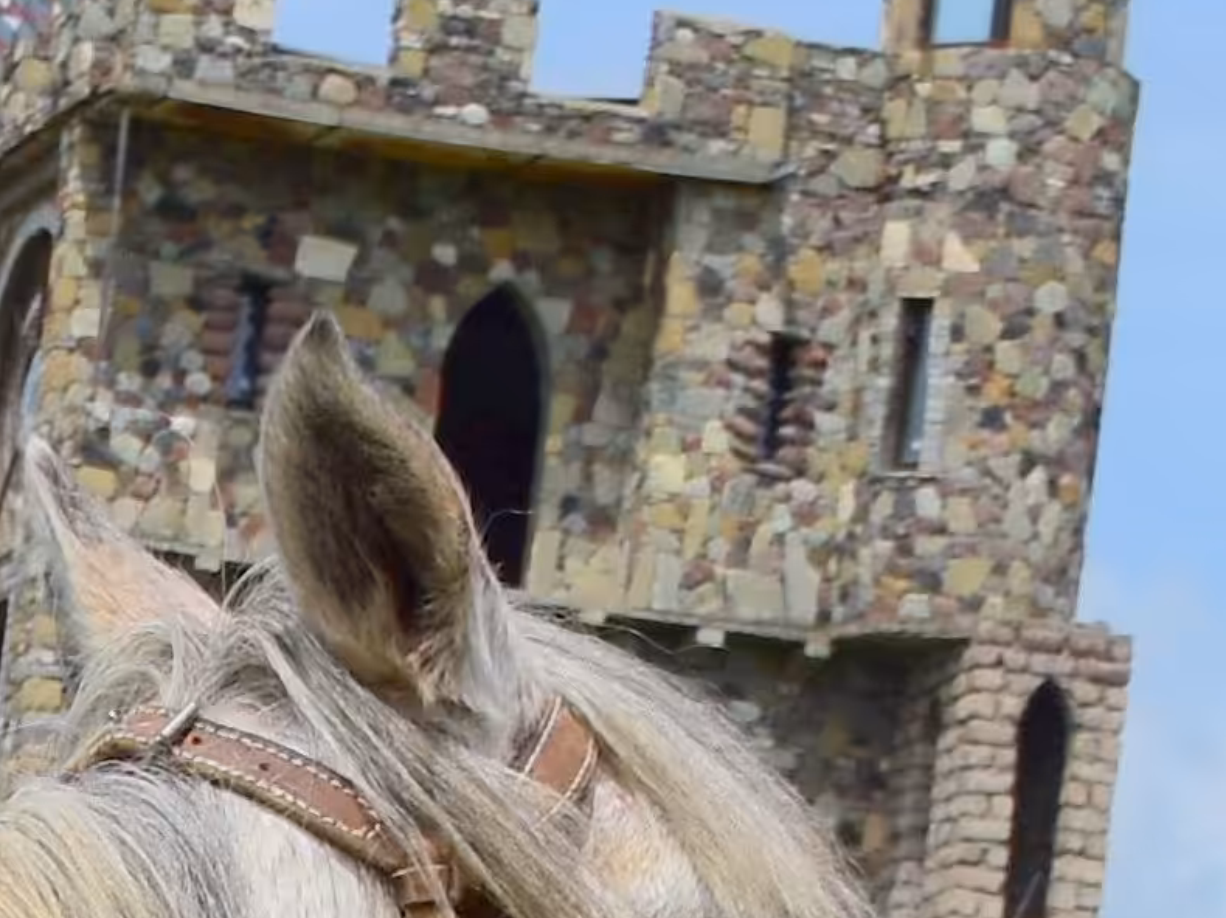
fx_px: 8533
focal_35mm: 241
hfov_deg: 8.0
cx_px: -872
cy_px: 2517
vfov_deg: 5.8
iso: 125
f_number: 8
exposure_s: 1/640
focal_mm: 22
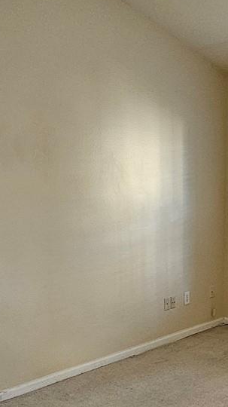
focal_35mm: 42
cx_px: 120
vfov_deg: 46.5
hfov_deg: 28.3
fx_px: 452
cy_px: 309
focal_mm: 2.2
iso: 400
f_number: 2.2
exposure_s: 1/40
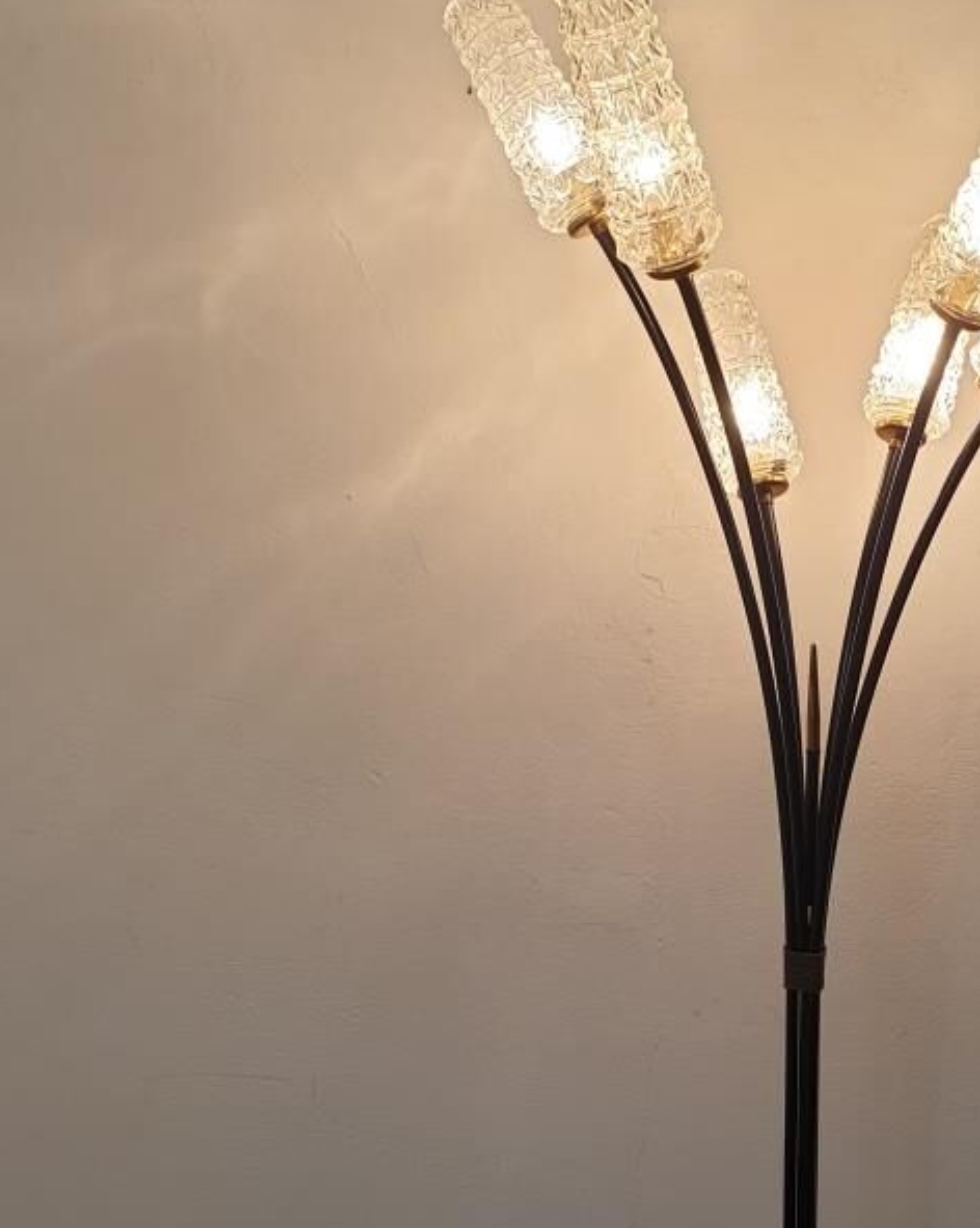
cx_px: 791
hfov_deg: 33.1
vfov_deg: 41.2
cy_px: 873
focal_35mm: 44
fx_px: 1597
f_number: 2.4
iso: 64
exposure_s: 1/50
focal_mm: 4.3
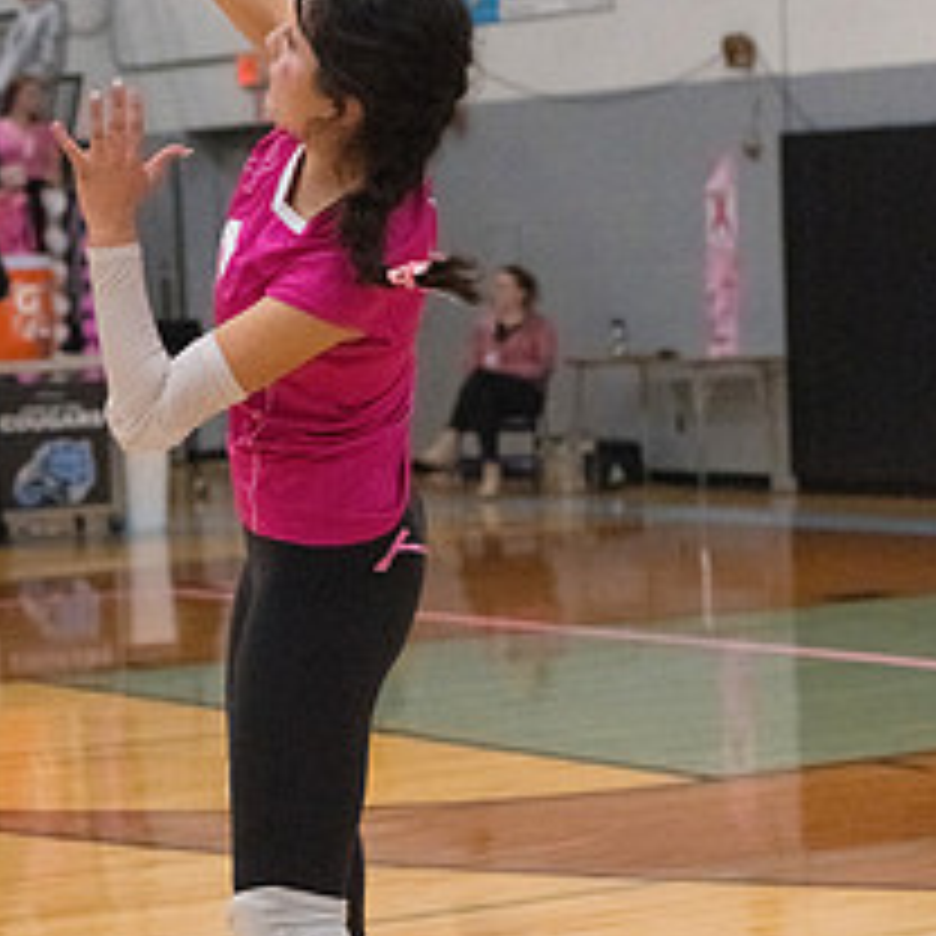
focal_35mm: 129
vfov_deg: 13.5
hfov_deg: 13.5
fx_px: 3946
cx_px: 333
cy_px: 432
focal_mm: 70
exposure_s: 1/1250
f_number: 4.5
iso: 8000
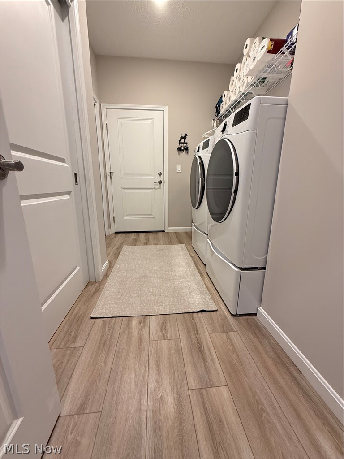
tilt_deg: -12.5
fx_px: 186
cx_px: 172
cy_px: 230
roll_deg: +0.3
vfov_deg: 102.1
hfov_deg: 85.7
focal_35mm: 14
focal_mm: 2.22
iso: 250
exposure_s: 1/60
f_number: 2.2
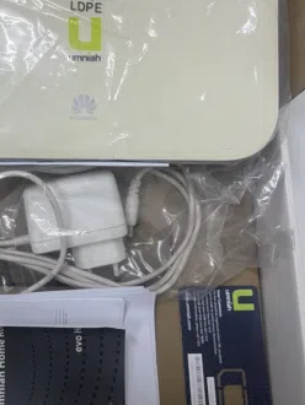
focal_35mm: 42
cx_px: 74
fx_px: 493
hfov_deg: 33.7
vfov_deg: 44.7
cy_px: 177
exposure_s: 1/50
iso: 125
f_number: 1.5
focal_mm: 5.7
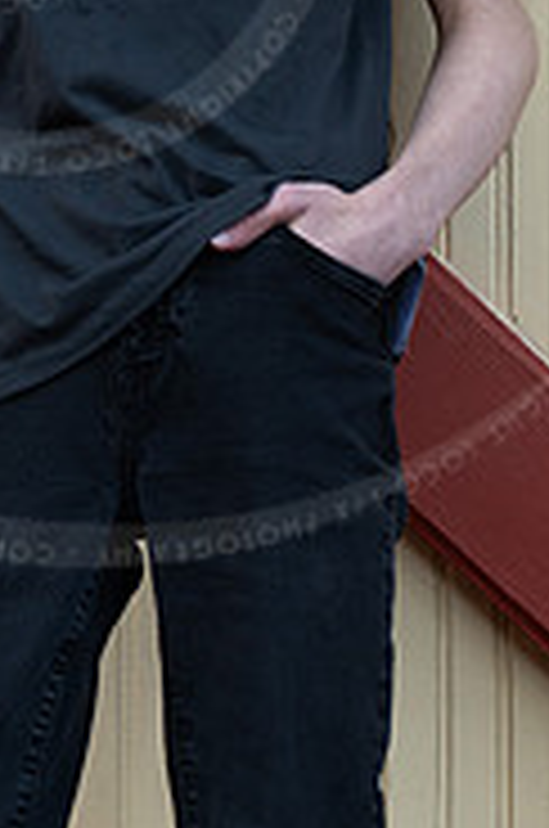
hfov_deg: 4.2
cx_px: 45
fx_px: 7485
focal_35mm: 326
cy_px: -18
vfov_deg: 6.3
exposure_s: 1/320
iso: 500
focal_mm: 89
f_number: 3.2
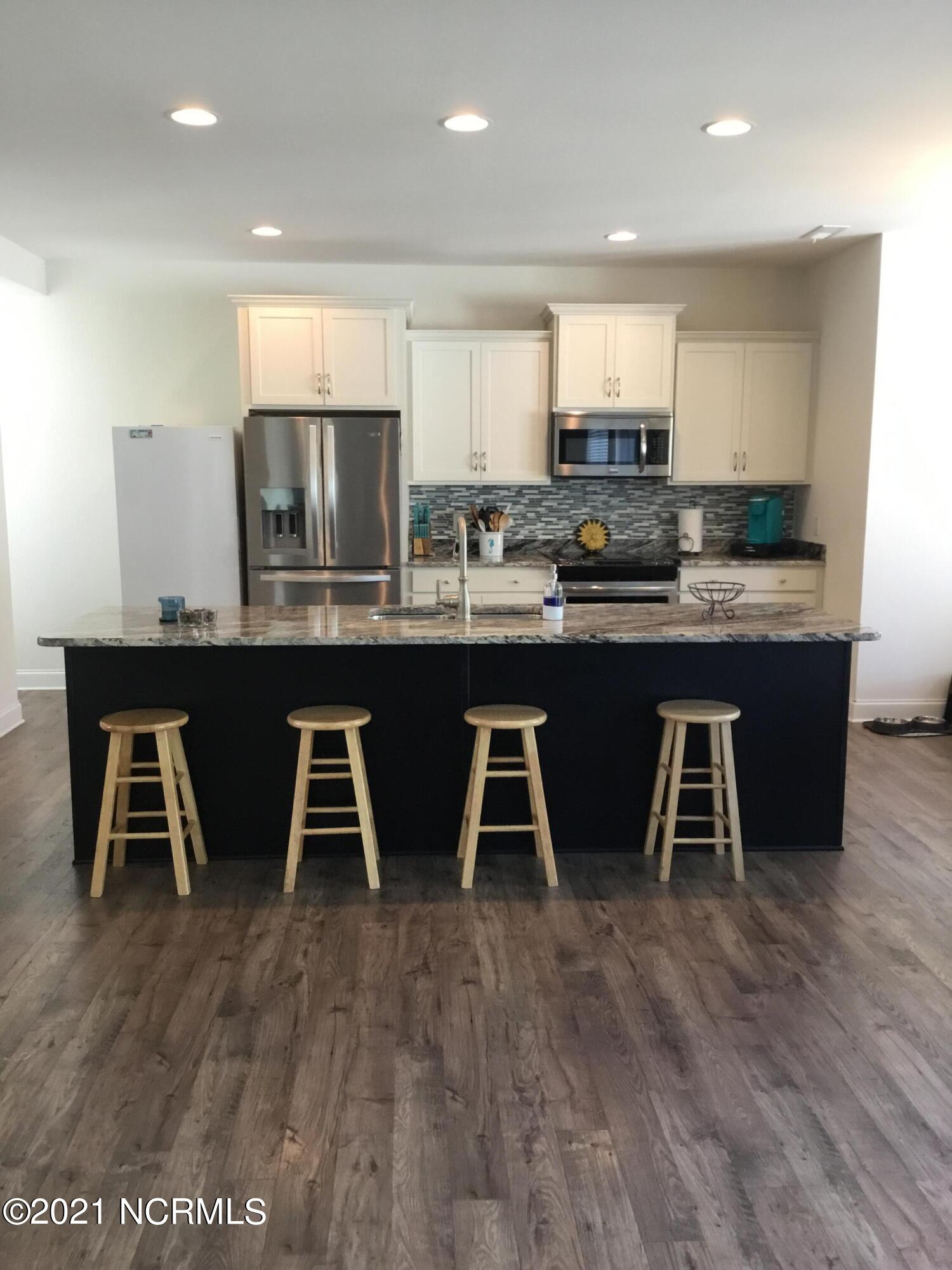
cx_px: 476
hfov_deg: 45.4
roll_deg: -0.1
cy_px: 635
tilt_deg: -8.5
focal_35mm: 31
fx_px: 1137
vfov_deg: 58.4
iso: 100
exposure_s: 1/30
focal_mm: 3.3
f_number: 2.4
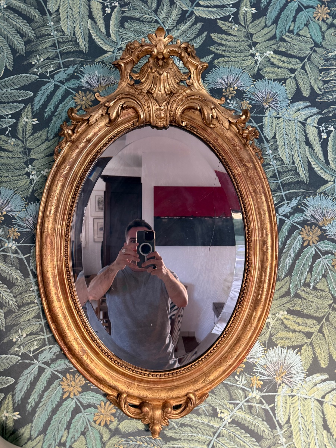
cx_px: 168
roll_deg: +0.4
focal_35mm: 24
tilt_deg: +8.7
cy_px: 224
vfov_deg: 71.6
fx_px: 311
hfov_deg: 56.8
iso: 500
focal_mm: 6.76
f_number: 1.78
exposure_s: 1/60
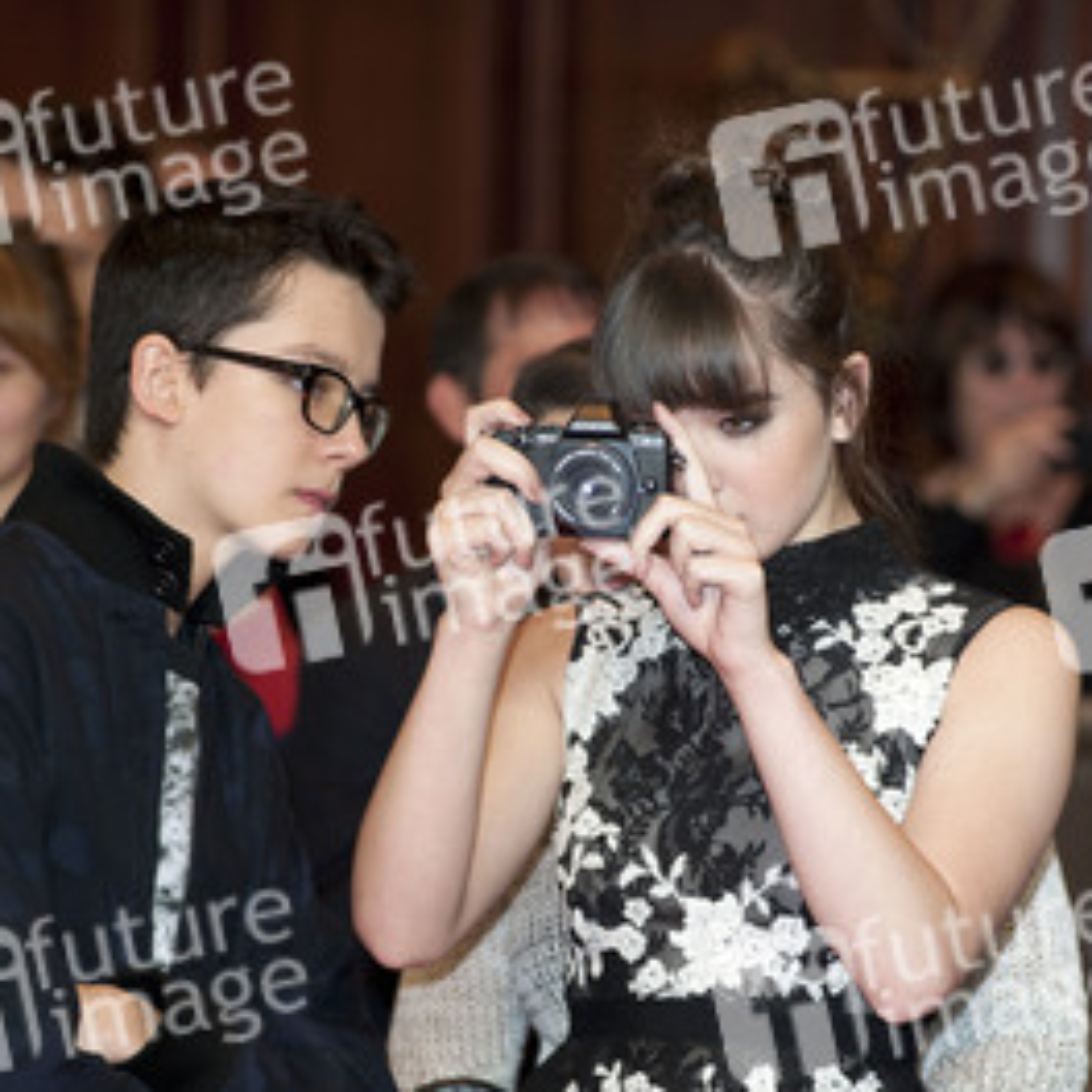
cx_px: 548
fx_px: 6674
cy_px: 782
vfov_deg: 9.3
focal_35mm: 187
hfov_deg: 9.4
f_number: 5
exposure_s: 1/125
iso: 1000
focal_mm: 145
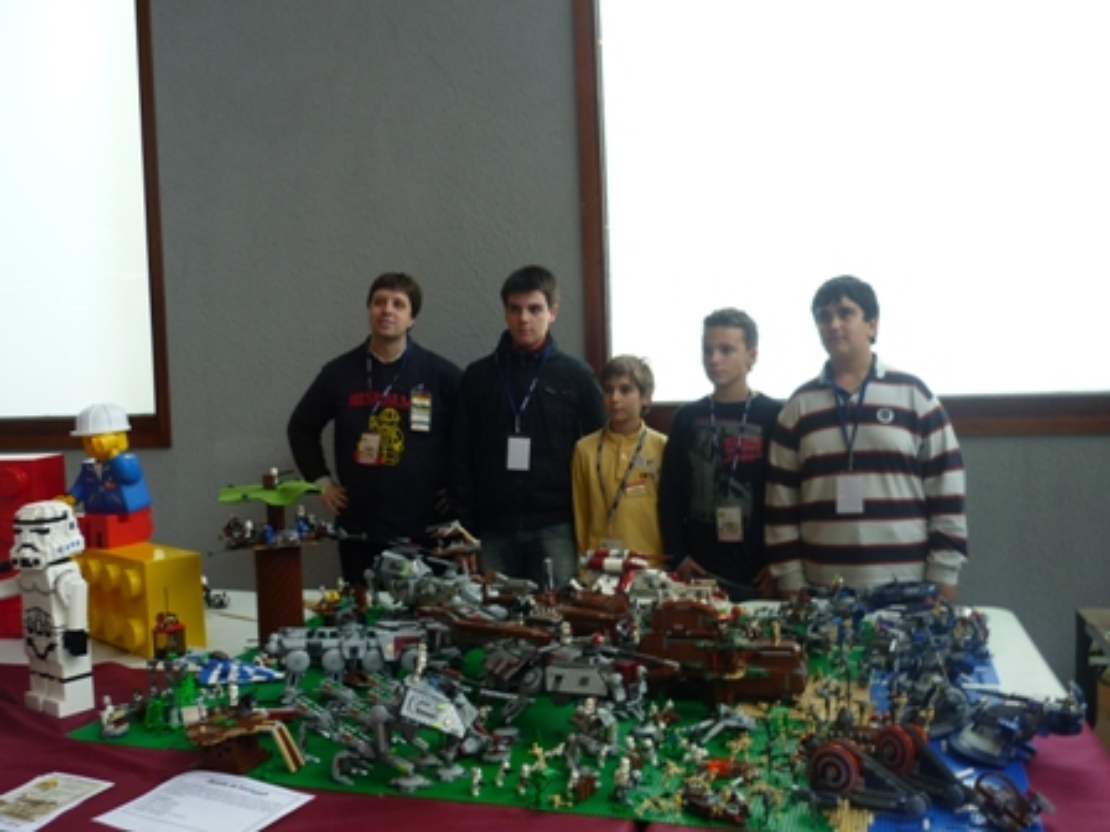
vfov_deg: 42.9
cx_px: 555
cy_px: 416
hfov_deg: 55.4
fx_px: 1058
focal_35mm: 33
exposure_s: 1/30
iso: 125
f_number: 2.8
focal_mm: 5.5
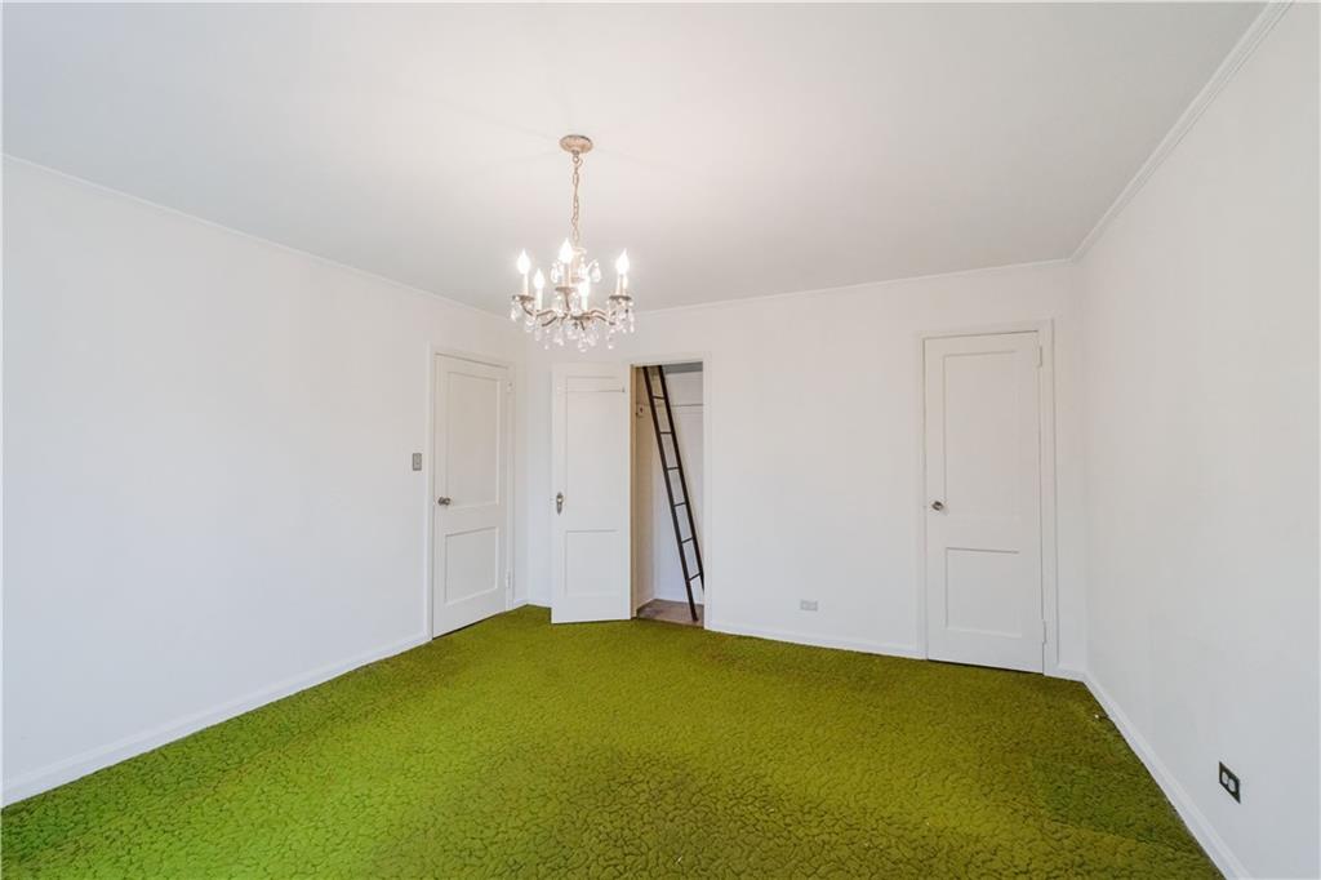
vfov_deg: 77.3
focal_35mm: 15
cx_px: 660
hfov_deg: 100.4
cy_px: 440
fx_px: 550
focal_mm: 10
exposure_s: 1/60
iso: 2000
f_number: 7.1
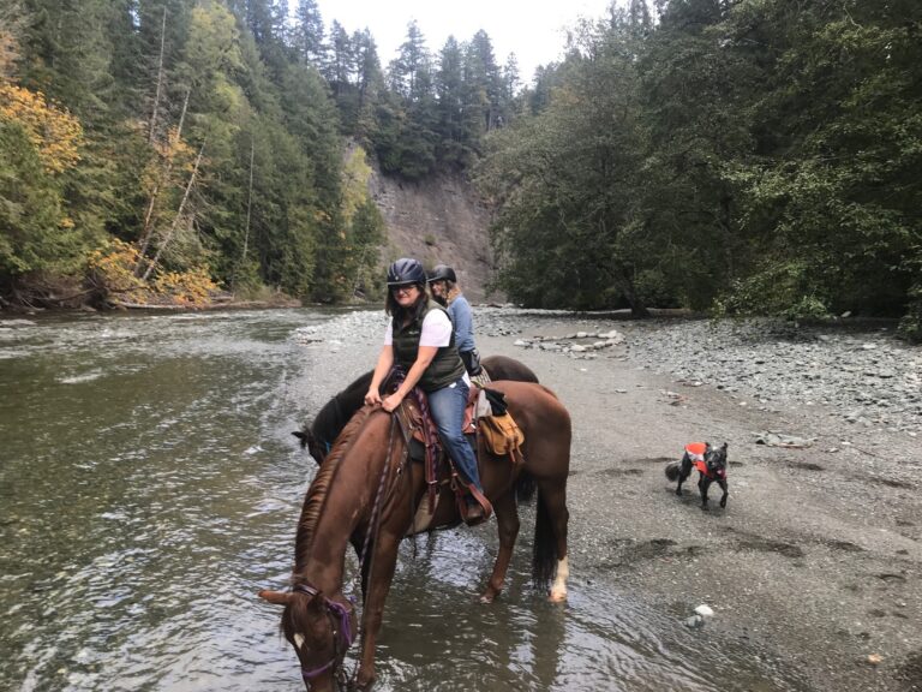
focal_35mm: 28
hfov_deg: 63.4
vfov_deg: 49.7
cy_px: 346
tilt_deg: -4.8
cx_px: 461
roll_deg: -3.8
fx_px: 746
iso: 20
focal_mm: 3.99
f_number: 1.8
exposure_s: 1/310
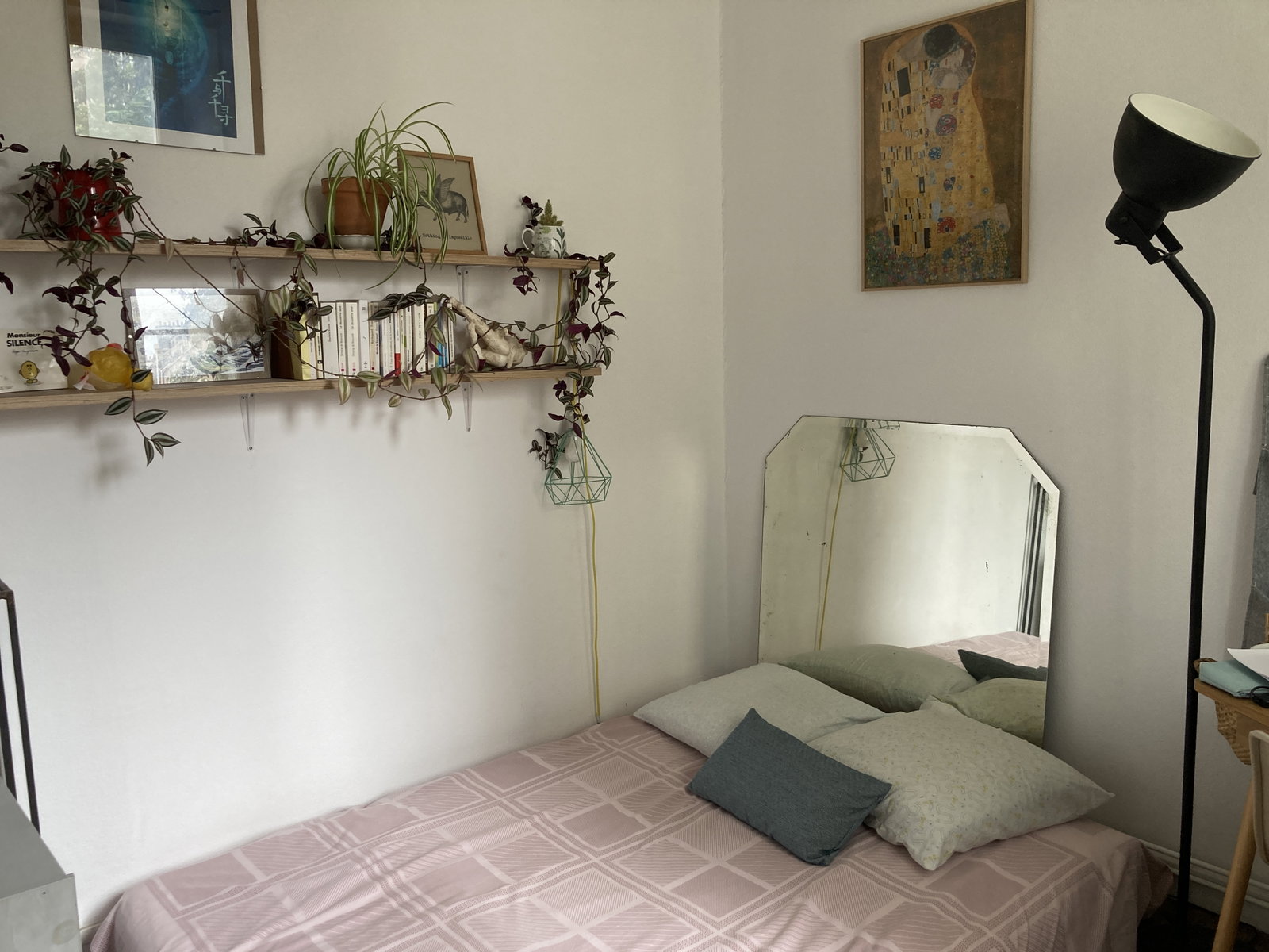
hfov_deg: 63.4
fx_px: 1026
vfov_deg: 49.7
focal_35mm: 28
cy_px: 476
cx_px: 634
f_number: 1.8
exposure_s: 1/60
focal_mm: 3.99
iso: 100
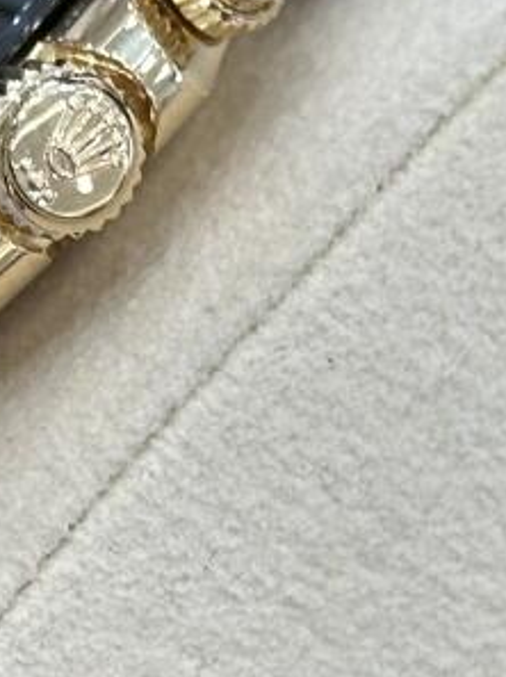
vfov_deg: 8.5
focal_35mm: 233
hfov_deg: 6.4
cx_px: 246
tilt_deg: -64.9
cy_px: 517
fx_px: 4551
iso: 80
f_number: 1.78
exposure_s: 1/100
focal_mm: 6.86
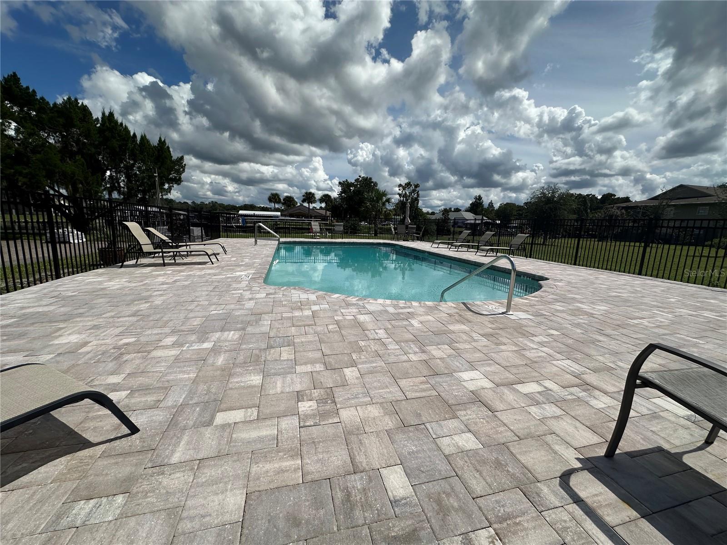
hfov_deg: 102.1
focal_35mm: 14
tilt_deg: -10.7
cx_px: 364
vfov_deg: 85.7
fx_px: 294
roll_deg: -1.4
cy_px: 272
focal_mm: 2.22
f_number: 2.2
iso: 50
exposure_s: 1/5556
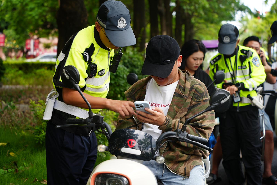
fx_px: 493
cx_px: 138
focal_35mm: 64
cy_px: 92
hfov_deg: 31.4
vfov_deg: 21.3
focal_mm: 64
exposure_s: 1/80
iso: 125
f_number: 4
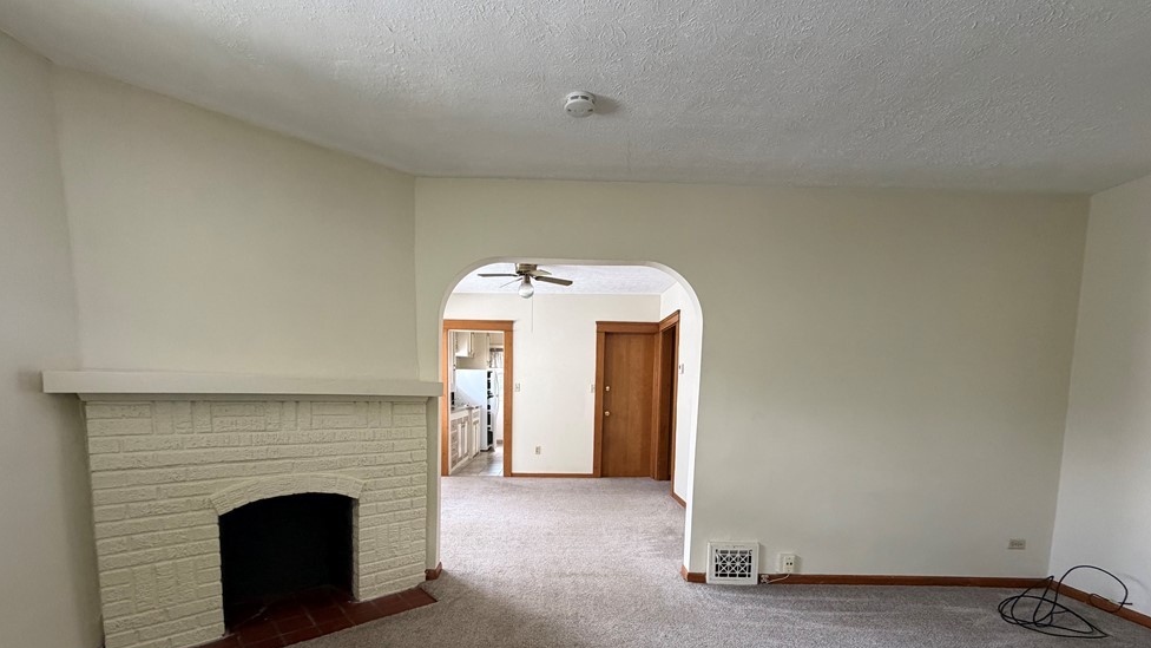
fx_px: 488
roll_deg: -1.1
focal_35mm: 16
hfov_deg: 99.4
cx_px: 565
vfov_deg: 65.3
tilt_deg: -5.4
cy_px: 433
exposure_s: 1/64
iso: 320
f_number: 2.2
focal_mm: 2.22
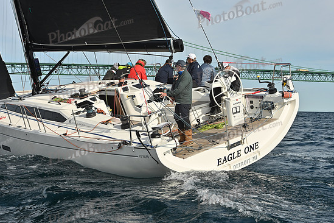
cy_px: 109
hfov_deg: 27.3
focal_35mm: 74
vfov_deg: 18.4
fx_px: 687
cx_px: 165
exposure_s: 1/1000
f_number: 10
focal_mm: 70
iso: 320
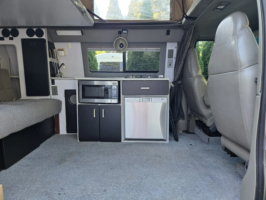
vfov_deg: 58.9
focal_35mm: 23
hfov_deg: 73.9
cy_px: 100
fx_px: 177
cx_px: 133
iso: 160
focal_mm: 5.4
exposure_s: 1/120
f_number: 1.8
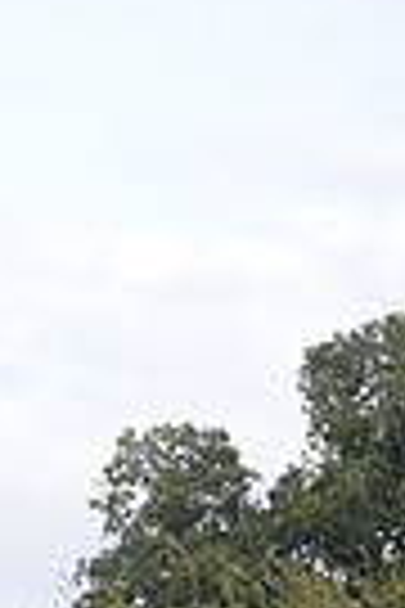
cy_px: 658
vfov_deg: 4.9
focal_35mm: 422
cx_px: -734
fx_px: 7121
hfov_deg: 3.2
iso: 1600
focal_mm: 98
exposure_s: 1/3200
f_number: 4.5
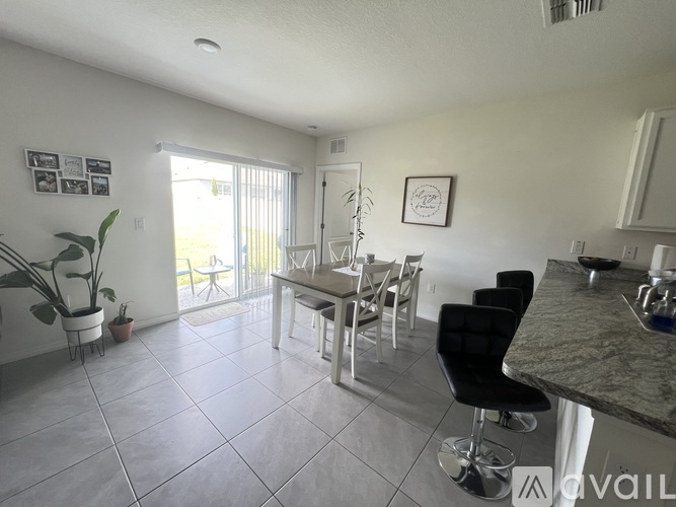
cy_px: 254
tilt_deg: -10.5
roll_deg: -2.7
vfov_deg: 89.9
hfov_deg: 106.2
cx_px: 338
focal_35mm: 13
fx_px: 254
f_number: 1.8
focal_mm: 1.57
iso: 125
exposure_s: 1/99
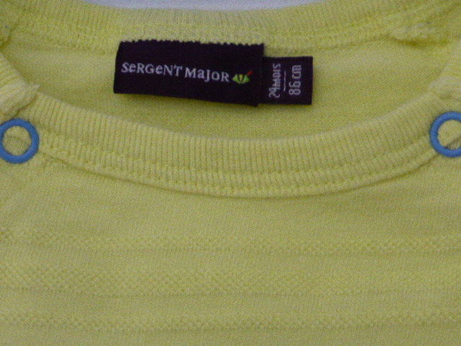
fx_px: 1478
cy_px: 173
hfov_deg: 17.7
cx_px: 230
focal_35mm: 111
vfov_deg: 13.3
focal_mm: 18.2
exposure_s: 1/8
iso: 1600
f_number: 5.3
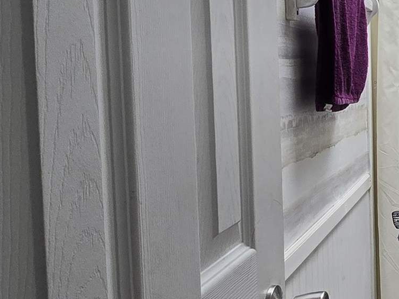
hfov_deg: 27.9
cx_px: 556
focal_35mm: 53
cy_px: 127
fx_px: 611
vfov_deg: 27.5
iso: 100
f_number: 2.2
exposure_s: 1/120
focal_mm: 2.2
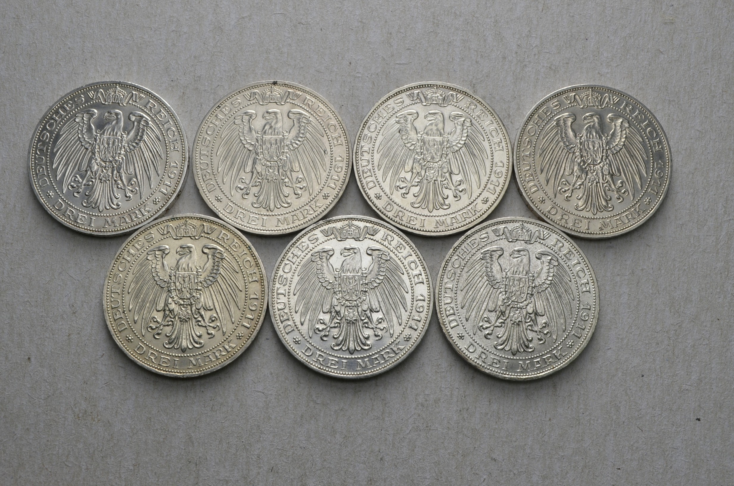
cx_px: 367
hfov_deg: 41.2
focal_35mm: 48
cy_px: 243
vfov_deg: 28.0
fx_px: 977
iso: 400
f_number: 14
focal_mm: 32
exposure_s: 1/200
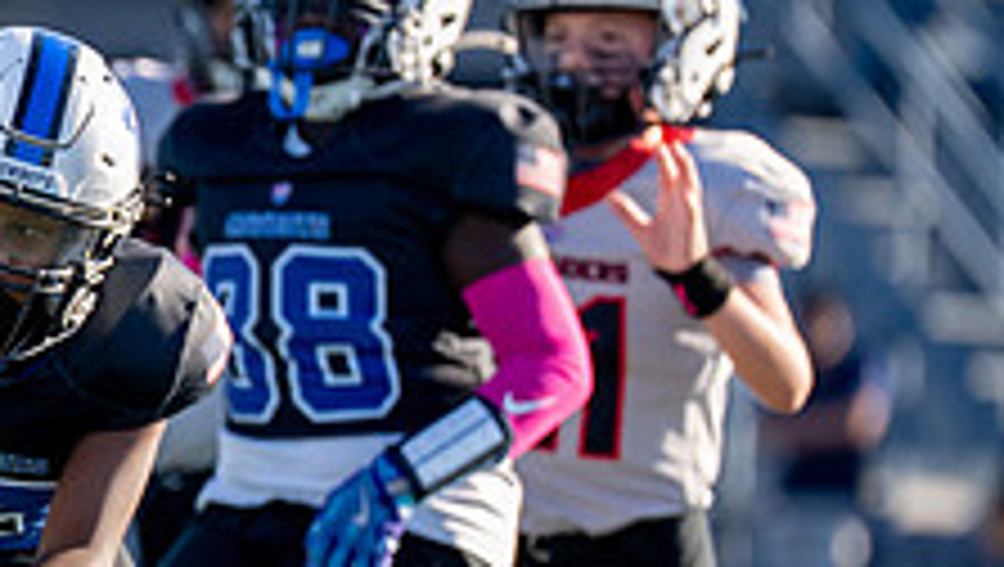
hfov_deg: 2.7
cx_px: -510
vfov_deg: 1.5
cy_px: 387
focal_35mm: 804
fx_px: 21427
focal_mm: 200
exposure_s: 1/2000
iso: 160
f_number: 2.8
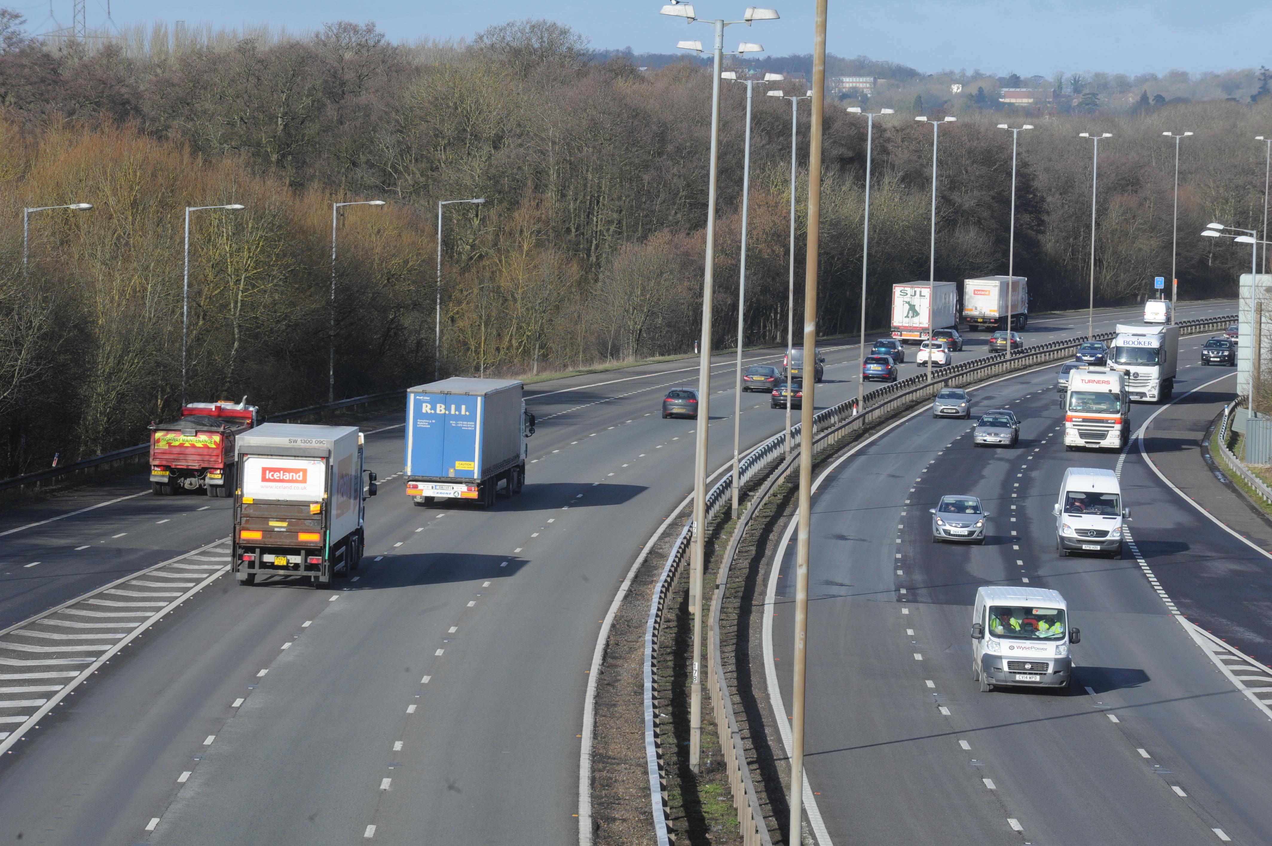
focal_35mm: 200
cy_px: 423
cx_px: 636
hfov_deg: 10.3
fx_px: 7062
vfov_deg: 6.9
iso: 640
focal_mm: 200
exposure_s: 1/400
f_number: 16
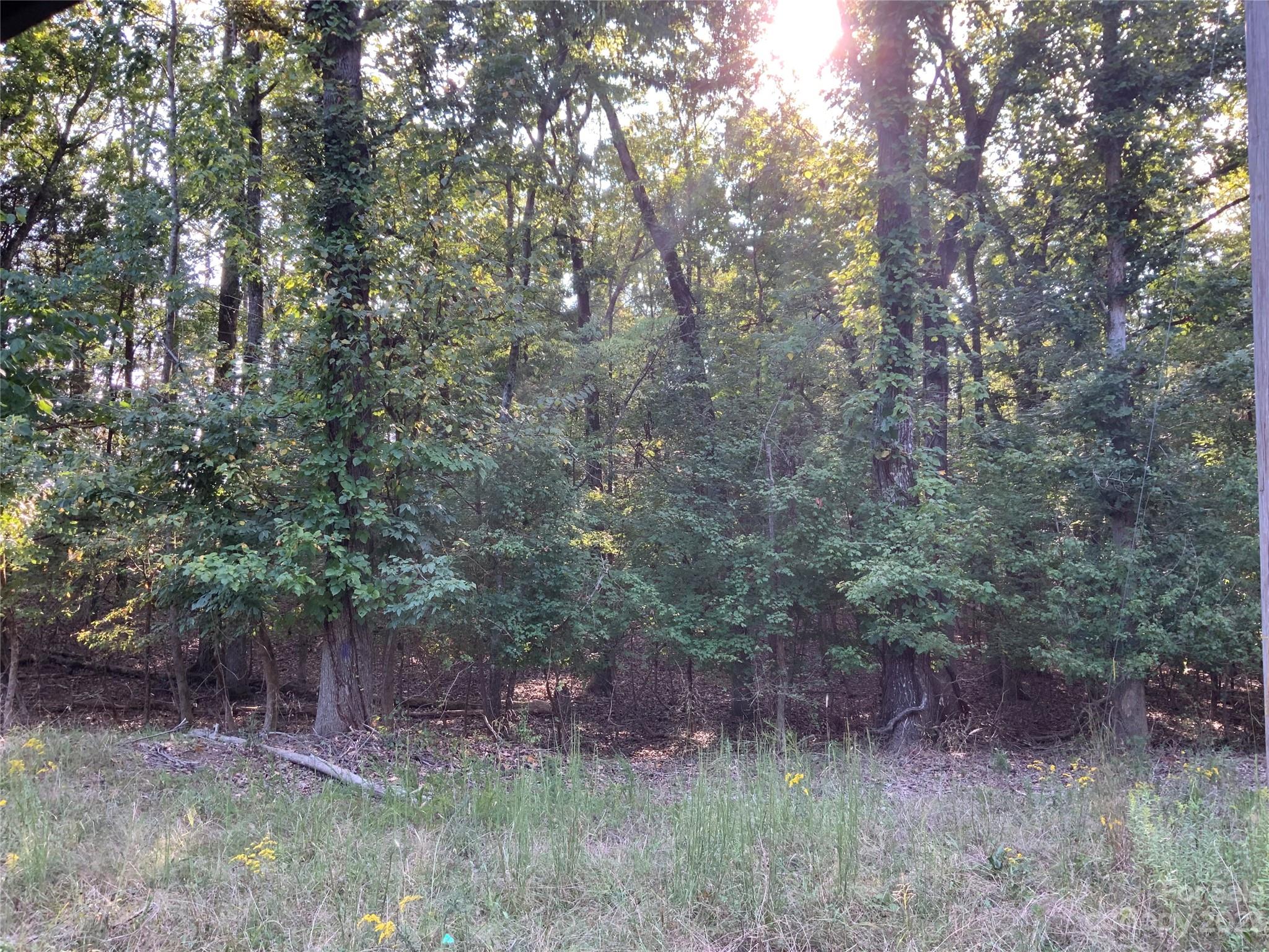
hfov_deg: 61.7
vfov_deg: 48.2
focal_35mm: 29
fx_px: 1063
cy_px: 476
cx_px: 634
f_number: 1.8
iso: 40
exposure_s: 1/120
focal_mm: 3
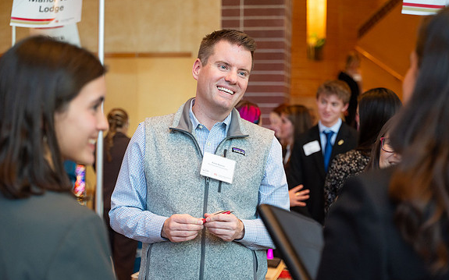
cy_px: 139
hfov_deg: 34.0
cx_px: 226
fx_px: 734
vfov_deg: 21.6
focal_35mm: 60
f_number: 2.8
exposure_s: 1/250
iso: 2500
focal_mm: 57
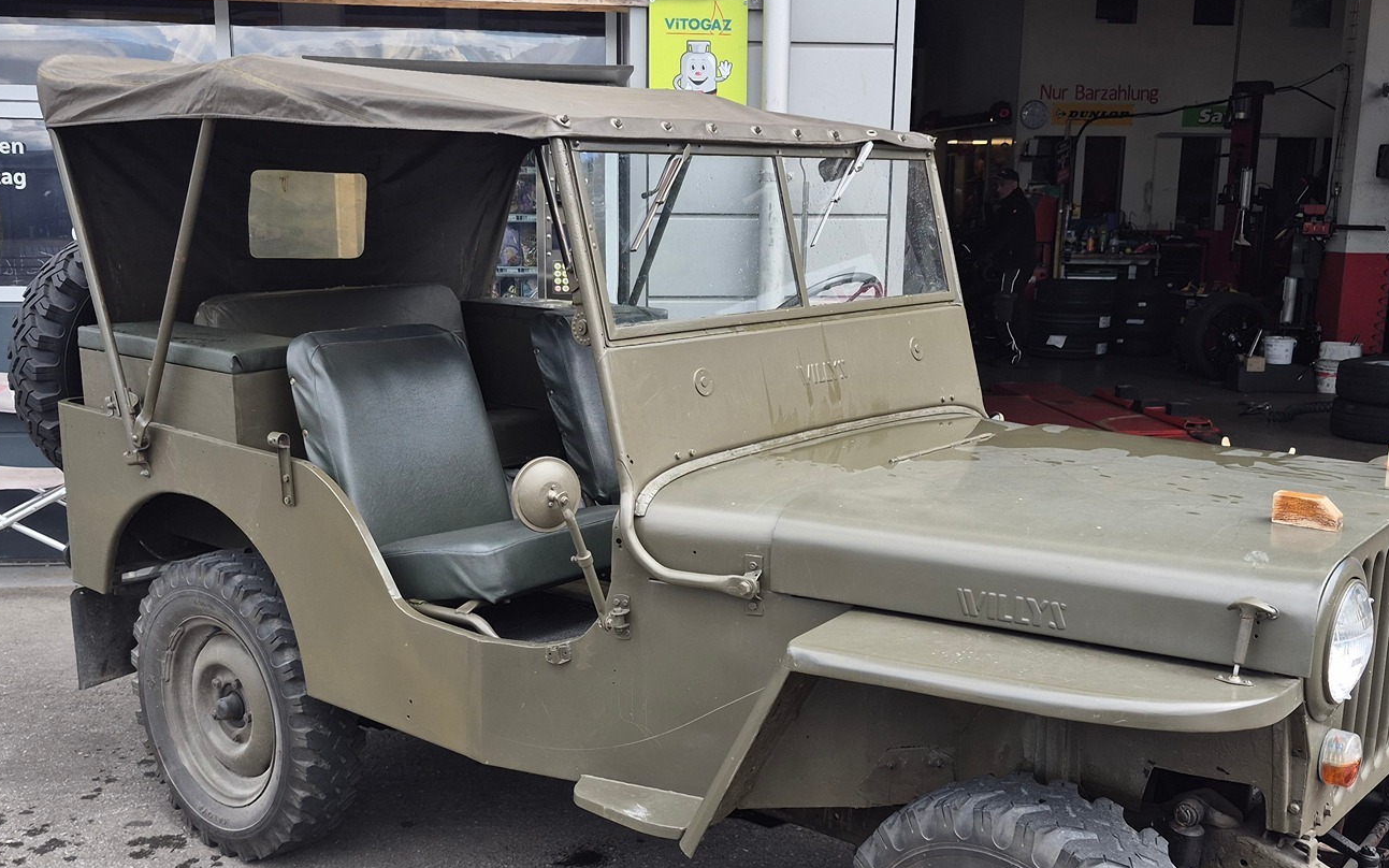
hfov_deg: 51.5
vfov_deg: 33.5
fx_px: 1438
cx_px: 707
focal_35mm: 38
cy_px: 504
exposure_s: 1/404
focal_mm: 5.4
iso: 25
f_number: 1.8
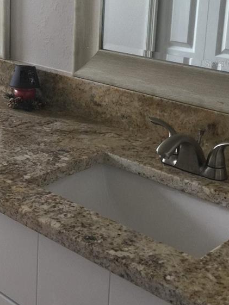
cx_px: -2
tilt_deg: -11.5
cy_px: 63
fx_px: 547
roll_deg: -0.1
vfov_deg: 30.5
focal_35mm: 62
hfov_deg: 22.7
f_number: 2.2
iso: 32
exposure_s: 1/30
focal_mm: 4.15
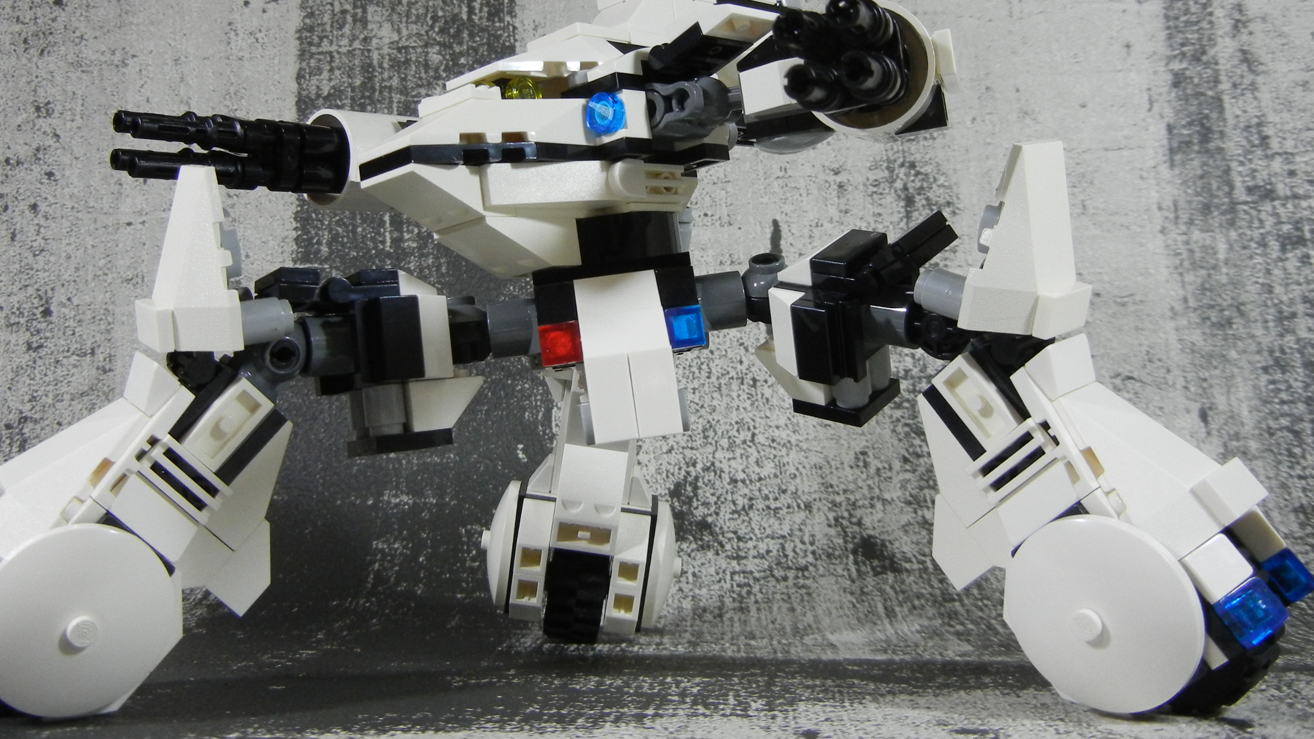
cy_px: 266
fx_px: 1394
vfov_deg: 29.6
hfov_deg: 50.4
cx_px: 600
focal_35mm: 40
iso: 400
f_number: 3.5
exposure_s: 1/56.6
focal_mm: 5.4
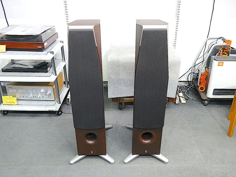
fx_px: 225
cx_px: 118
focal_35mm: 33
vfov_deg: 42.9
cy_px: 88
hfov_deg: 55.4
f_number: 3.6
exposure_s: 1/8
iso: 200
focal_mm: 5.8
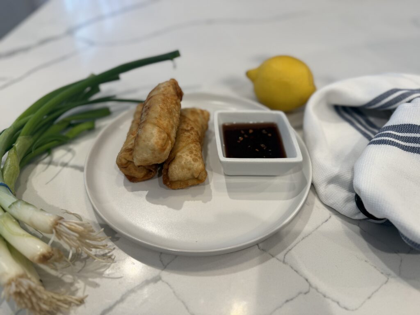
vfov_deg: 56.8
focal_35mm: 24
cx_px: 210
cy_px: 158
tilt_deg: -45.5
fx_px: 291
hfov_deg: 71.6
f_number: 1.78
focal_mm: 6.76
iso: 125
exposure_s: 1/60
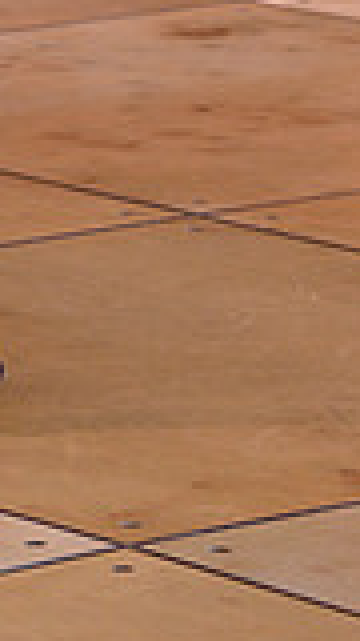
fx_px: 6754
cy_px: -421
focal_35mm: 398
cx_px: -190
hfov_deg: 3.0
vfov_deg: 5.4
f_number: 5
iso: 1600
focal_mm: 105
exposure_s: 1/250
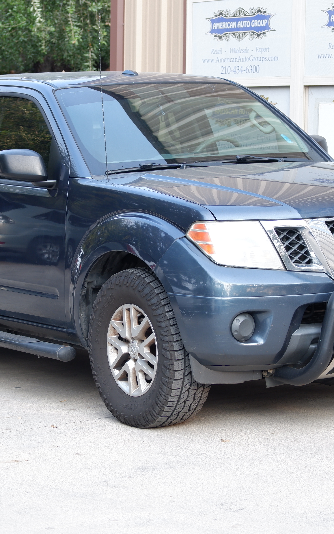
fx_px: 1675
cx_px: 125
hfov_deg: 11.4
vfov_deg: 18.1
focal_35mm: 115
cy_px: 267
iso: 200
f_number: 3.6
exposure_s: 1/150
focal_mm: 50
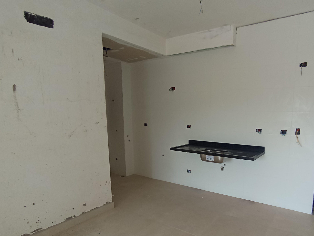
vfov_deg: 58.3
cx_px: 197
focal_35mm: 23
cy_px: 145
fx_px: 209
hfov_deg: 72.7
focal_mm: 1.65
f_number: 2.2
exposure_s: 1/60
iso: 132
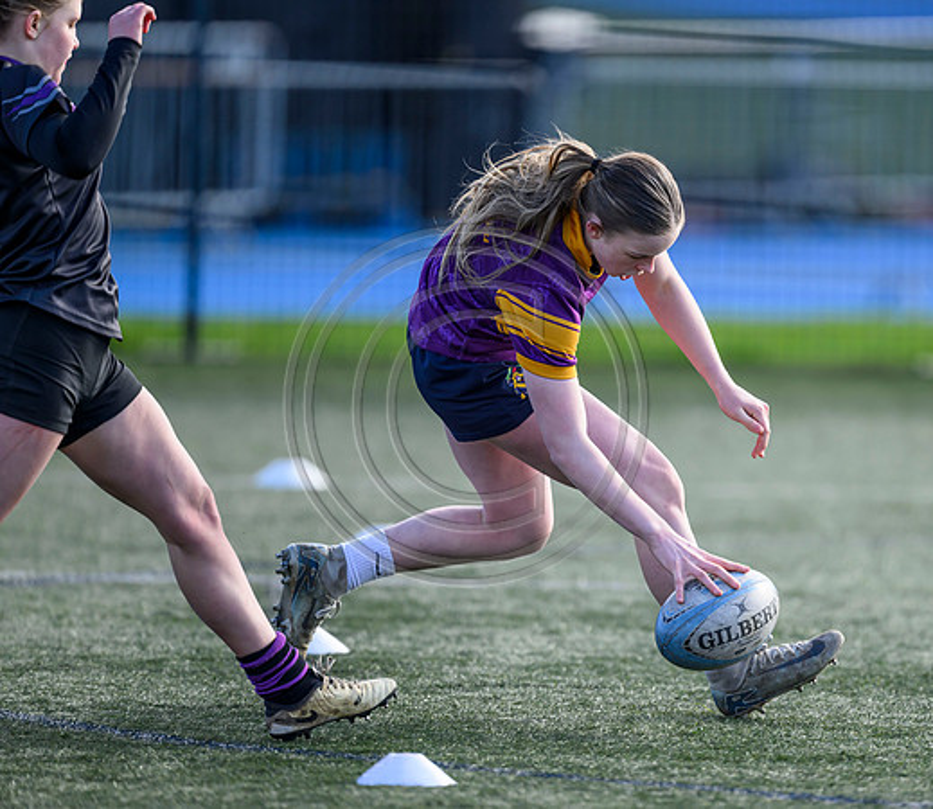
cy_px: 416
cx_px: 624
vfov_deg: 3.3
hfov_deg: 3.9
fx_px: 13865
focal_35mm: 486
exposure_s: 1/2500
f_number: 3.2
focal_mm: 400
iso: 500
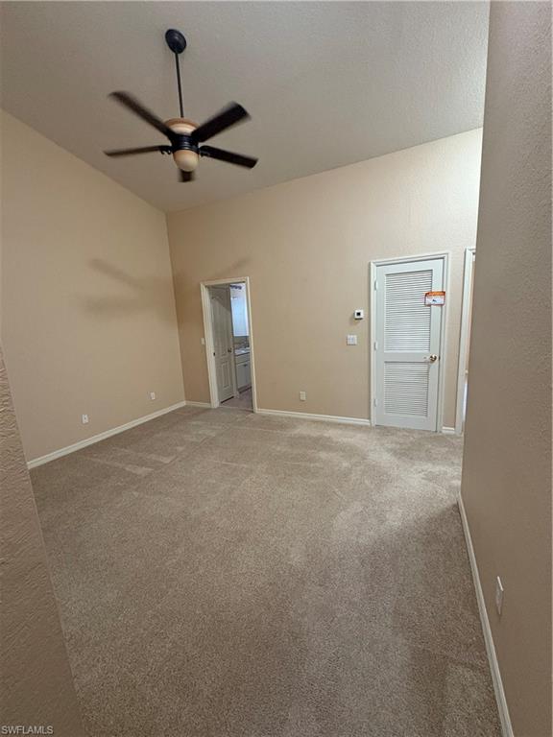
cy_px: 368
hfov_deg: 85.7
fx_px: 298
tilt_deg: -7.9
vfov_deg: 102.1
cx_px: 276
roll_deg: +3.4
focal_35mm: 14
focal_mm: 2.22
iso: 320
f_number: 2.2
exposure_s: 1/60
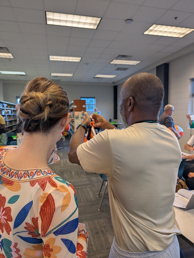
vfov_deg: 71.5
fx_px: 179
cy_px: 129
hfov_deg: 56.9
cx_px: 97
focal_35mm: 24
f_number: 1.68
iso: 104
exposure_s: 1/120
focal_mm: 6.9
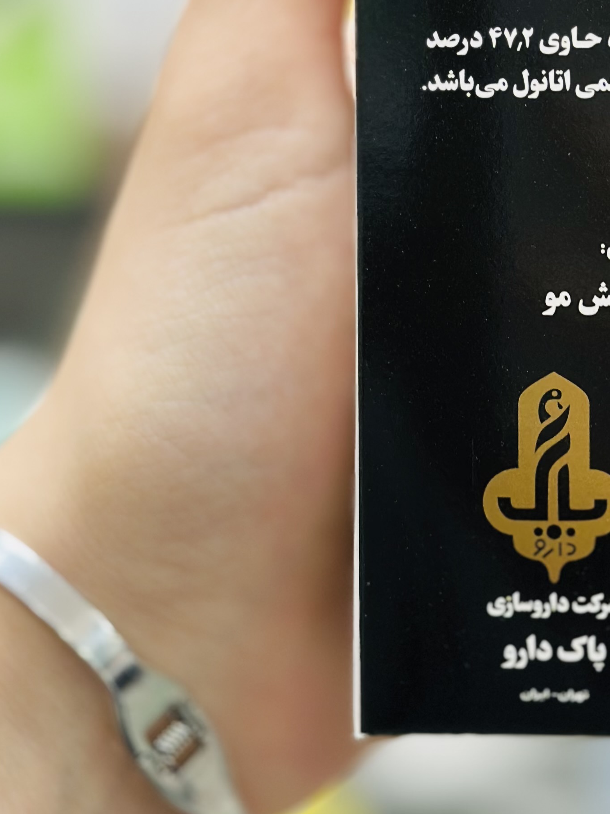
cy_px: 126
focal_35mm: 107
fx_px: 2514
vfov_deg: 18.2
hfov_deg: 13.7
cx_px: 549
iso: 64
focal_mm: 6.86
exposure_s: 1/50
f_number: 1.78
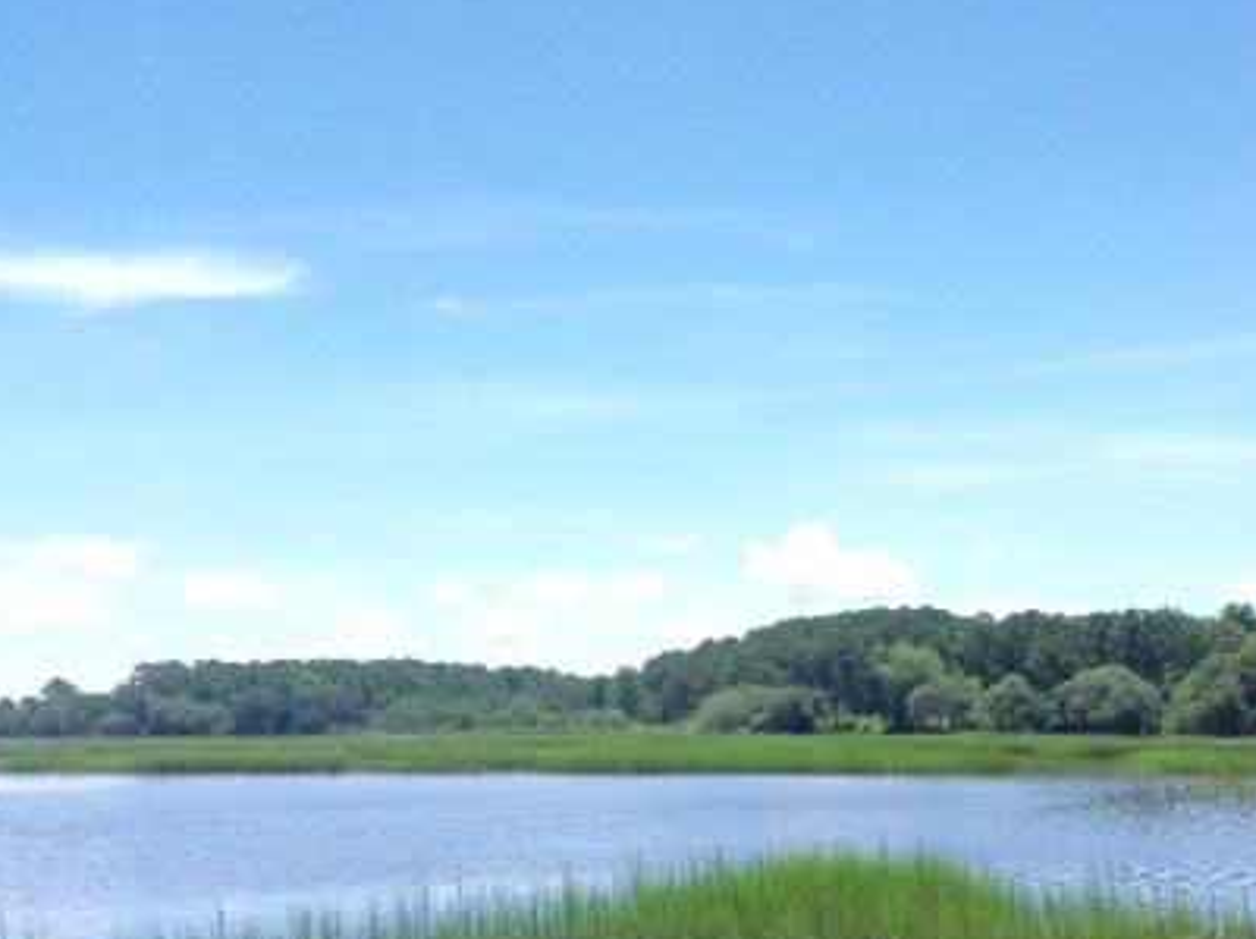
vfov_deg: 25.9
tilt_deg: +1.4
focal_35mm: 56
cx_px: 889
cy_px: 631
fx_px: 2029
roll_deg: -0.7
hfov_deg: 33.9
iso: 50
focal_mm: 4.28
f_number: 2.4
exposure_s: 1/1890
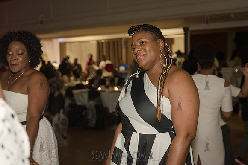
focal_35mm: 50
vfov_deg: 27.0
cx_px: 124
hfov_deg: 39.6
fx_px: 345
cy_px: 82
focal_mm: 50
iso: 2000
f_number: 3.5
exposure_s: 1/250
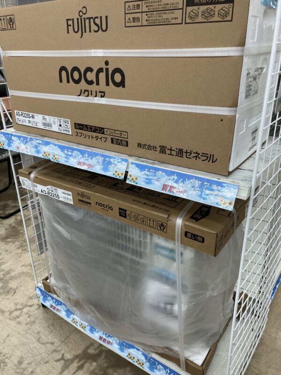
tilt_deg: -26.1
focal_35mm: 28
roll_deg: +2.6
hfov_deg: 49.7
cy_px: 188
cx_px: 140
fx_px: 303
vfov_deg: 63.4
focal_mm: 3.99
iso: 64
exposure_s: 1/120
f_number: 1.8
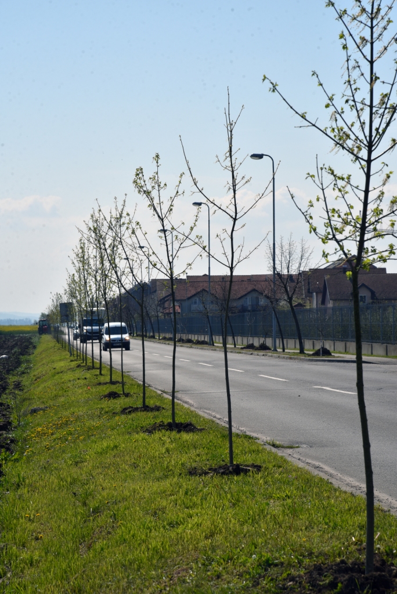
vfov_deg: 17.1
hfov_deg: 11.4
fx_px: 1982
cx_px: 198
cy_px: 297
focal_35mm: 120
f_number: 13
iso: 100
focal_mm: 120
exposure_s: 1/400
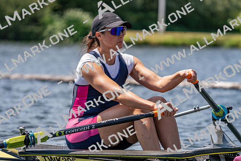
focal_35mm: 286
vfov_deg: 4.8
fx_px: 1915
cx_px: 120
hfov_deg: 7.2
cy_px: 80
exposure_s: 1/2000
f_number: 5.6
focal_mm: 286
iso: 320
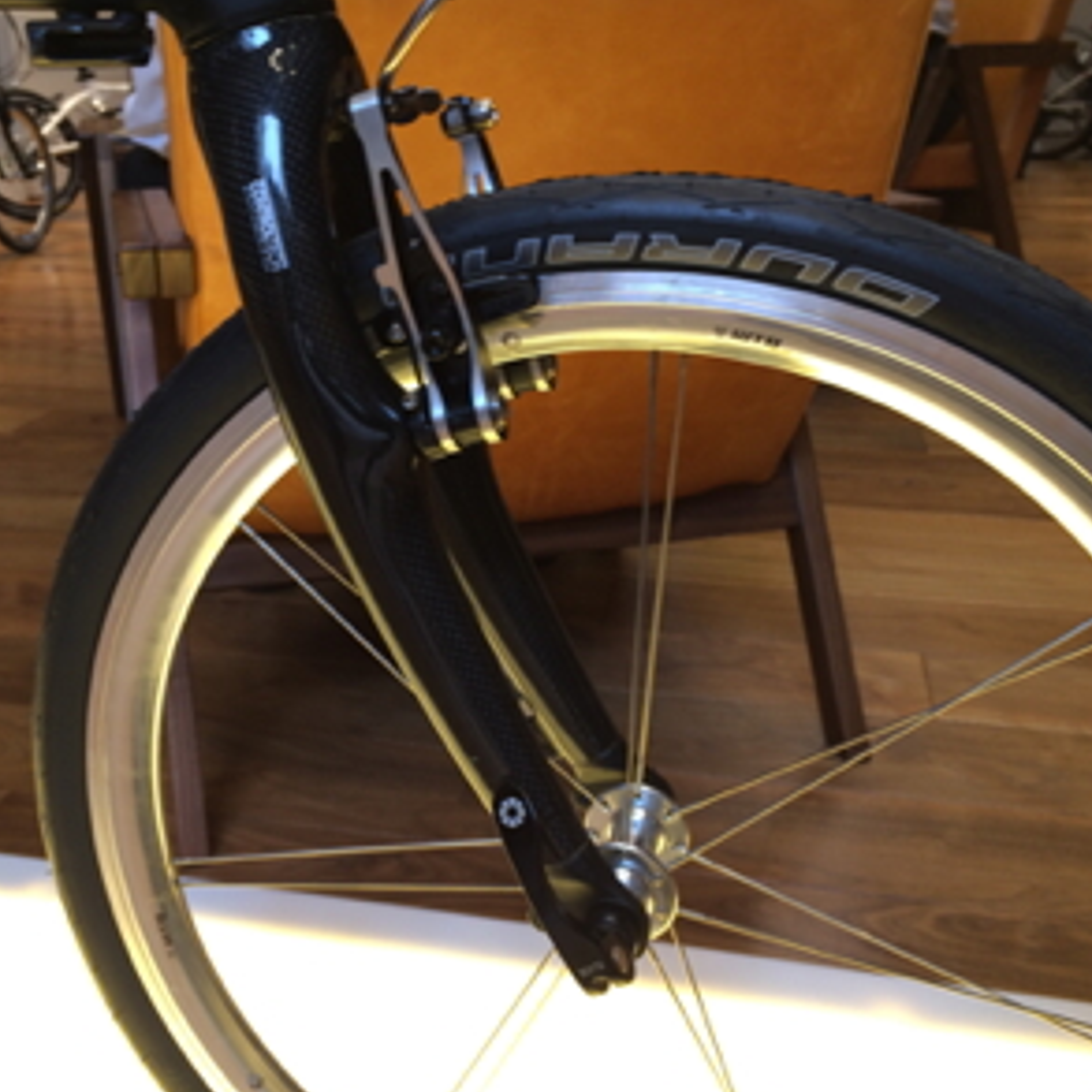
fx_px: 1249
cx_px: 455
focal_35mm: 35
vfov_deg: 47.2
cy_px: 540
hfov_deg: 47.0
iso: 40
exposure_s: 1/40
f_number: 2.2
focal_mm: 4.15
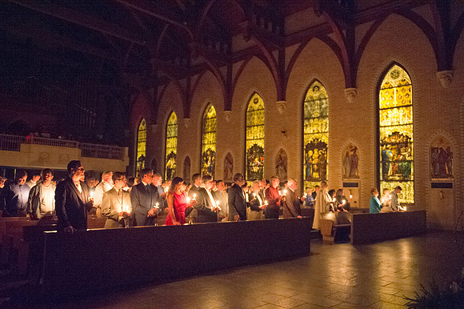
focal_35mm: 31
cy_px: 154
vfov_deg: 42.3
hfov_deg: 60.3
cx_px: 232
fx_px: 399
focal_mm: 31
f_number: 2.8
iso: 12800
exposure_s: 1/30
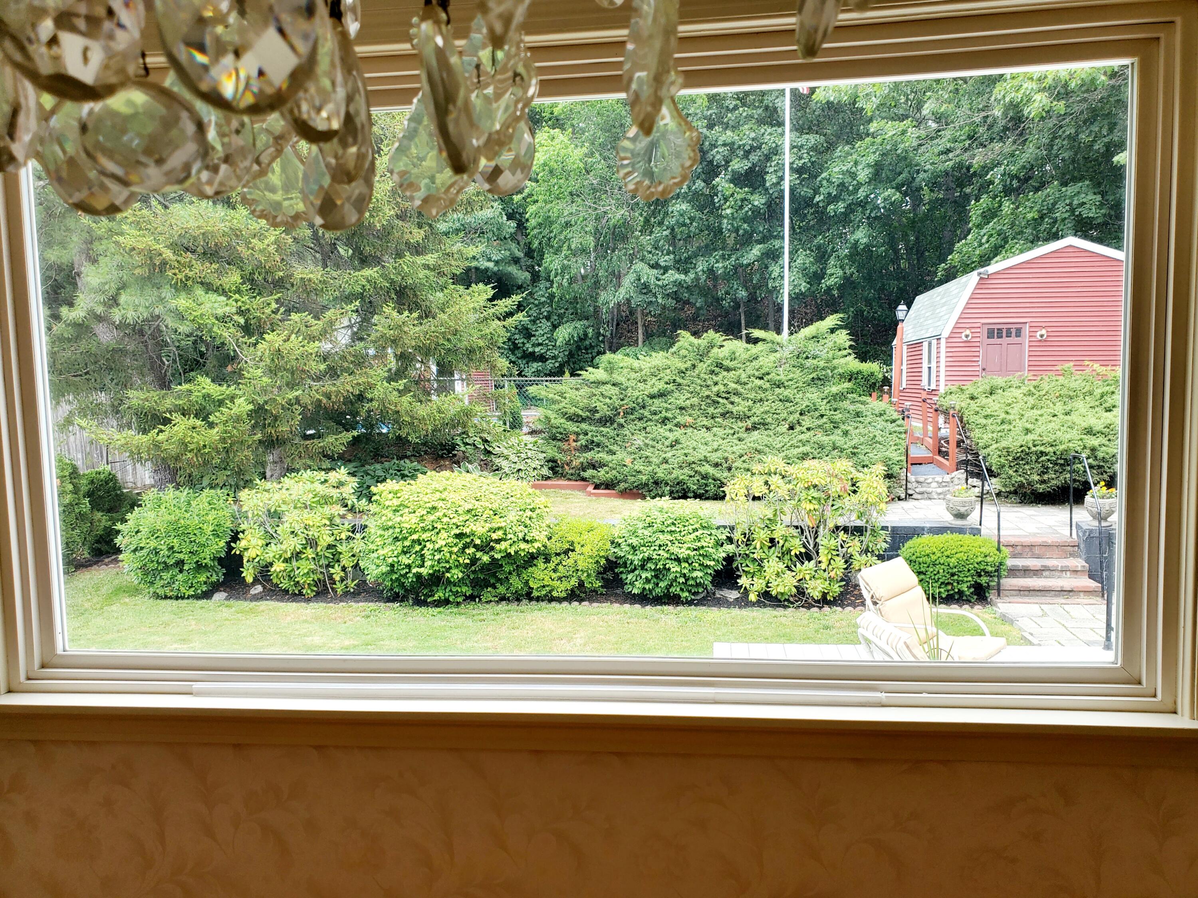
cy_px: 449
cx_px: 599
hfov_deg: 67.3
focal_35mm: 26
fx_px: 900
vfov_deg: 53.1
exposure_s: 1/250
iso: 50
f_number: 2.4
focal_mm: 4.3
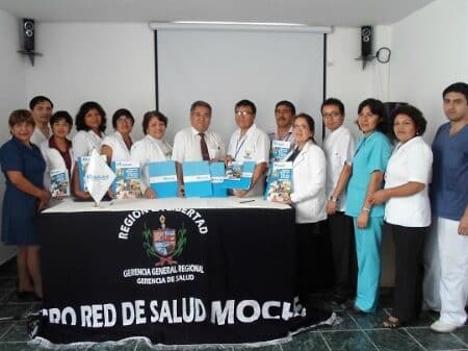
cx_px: 234
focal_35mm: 25
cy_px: 176
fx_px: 338
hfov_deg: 69.4
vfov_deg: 54.8
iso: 320
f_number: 2.5
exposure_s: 1/30
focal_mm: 4.5
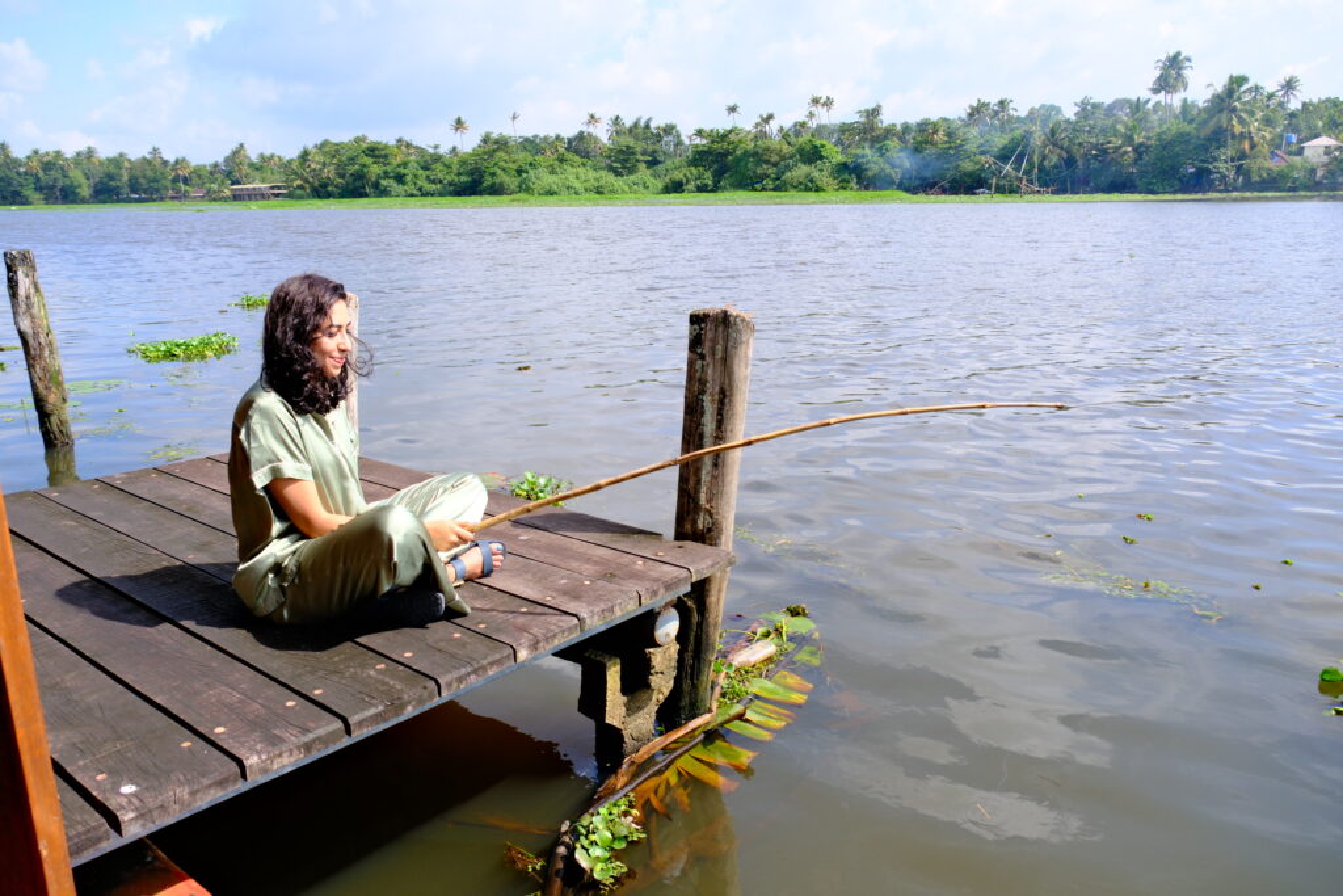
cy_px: 448
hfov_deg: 67.4
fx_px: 1007
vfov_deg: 47.9
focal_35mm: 27
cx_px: 672
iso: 250
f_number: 5.6
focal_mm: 18
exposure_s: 1/320
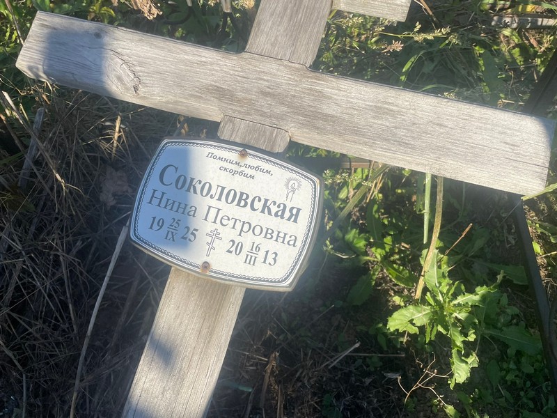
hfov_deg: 67.3
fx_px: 418
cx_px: 278
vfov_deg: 53.1
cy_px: 209
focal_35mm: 26
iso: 32
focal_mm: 4.2
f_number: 1.6
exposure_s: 1/2020
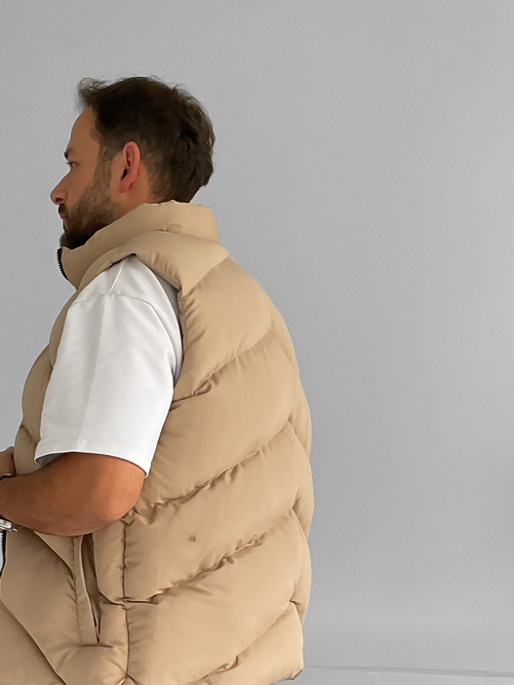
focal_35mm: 66
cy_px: 628
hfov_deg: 22.1
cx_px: 154
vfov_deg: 28.2
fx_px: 1307
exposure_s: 1/120
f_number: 1.8
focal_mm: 3
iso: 64
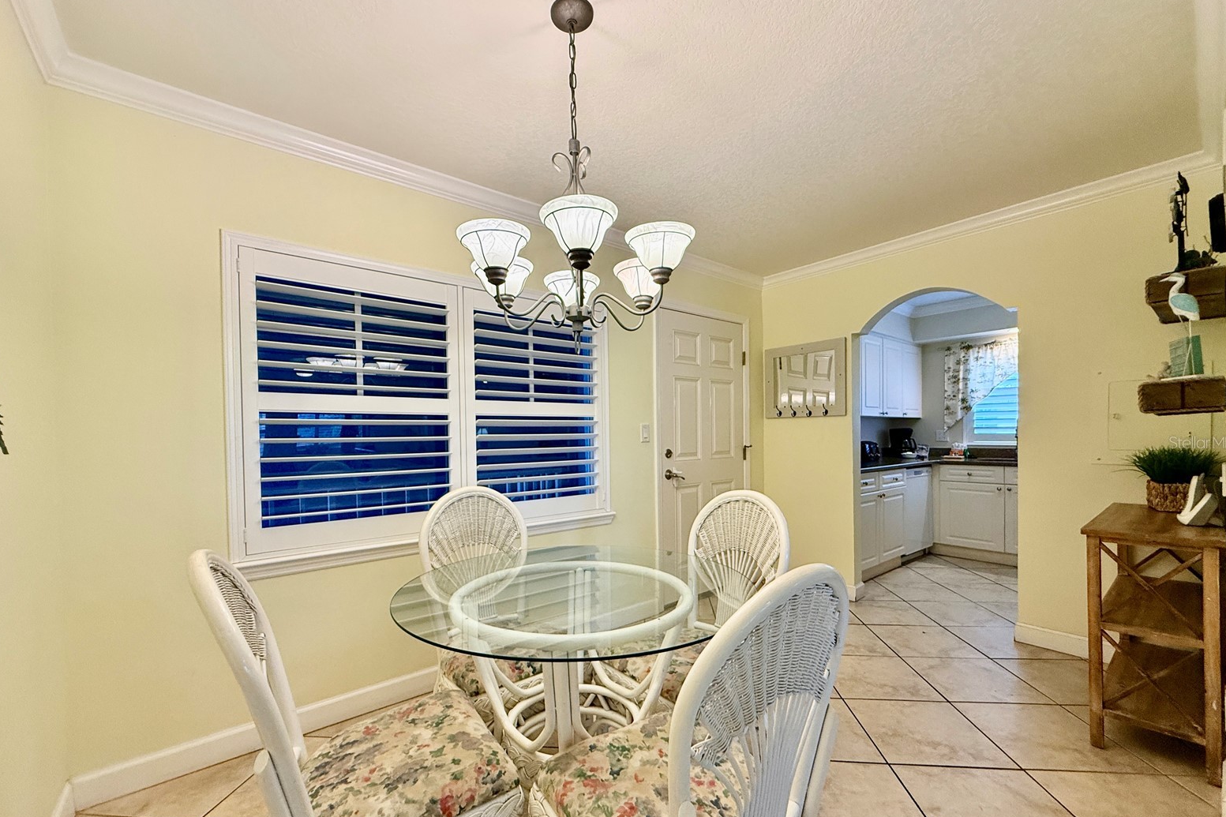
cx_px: 612
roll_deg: +1.0
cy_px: 442
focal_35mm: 15
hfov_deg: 100.4
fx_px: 511
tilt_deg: -0.1
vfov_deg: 77.2
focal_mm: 2.22
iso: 250
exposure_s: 1/120
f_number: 2.2
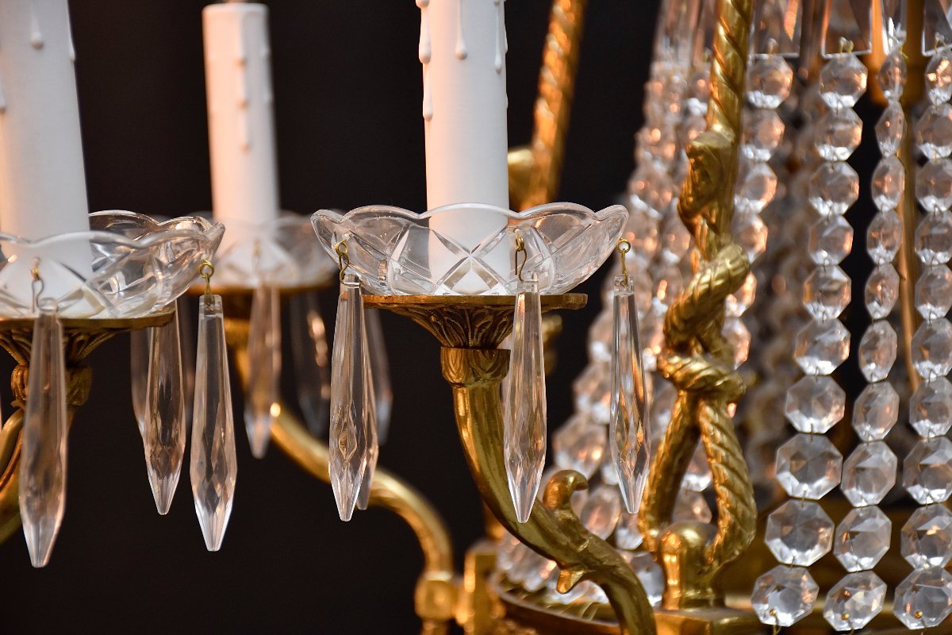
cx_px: 476
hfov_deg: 18.2
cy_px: 318
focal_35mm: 112
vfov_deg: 12.2
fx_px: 2975
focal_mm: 75
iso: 640
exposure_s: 1/160
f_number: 5
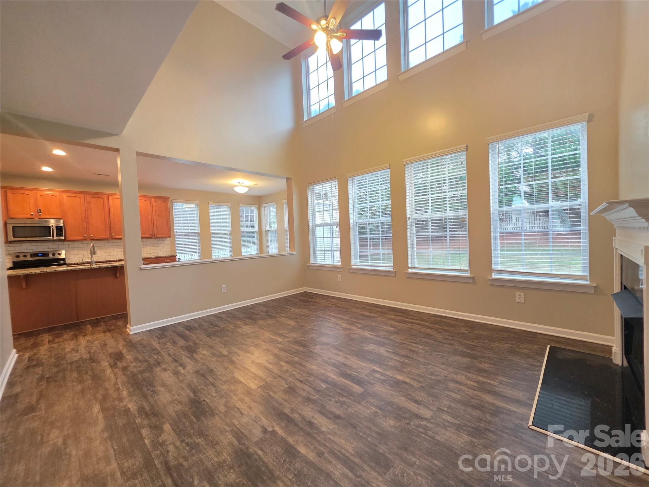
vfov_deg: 89.9
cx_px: 324
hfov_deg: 106.2
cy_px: 244
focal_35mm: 13
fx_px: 244
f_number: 1.9
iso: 400
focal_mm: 2.2
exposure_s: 1/60
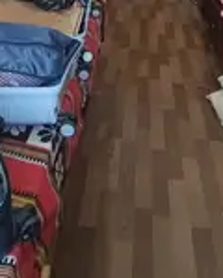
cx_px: 119
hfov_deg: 38.2
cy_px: -82
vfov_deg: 34.0
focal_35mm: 39
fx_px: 322
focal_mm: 1.65
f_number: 2.2
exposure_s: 1/33.3
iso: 432
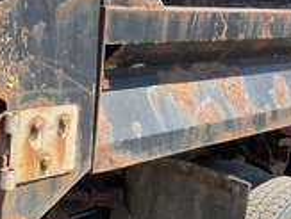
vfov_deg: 20.7
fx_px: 598
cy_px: 78
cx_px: 157
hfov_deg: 27.3
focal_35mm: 71
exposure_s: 1/683
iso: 25
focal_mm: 3
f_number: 1.8
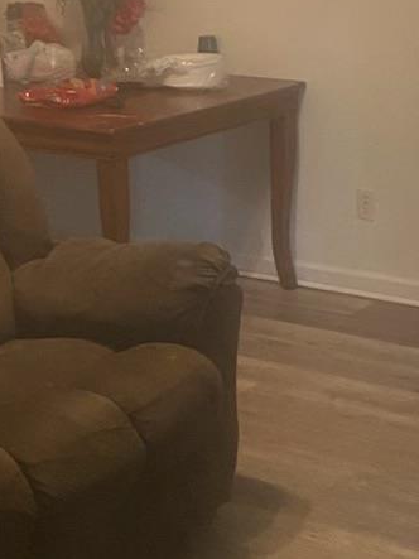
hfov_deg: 15.6
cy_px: 169
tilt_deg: -8.6
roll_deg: +2.3
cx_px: 348
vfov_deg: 20.8
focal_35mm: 94
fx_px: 1518
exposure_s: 1/30
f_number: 1.8
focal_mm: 4.25
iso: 400
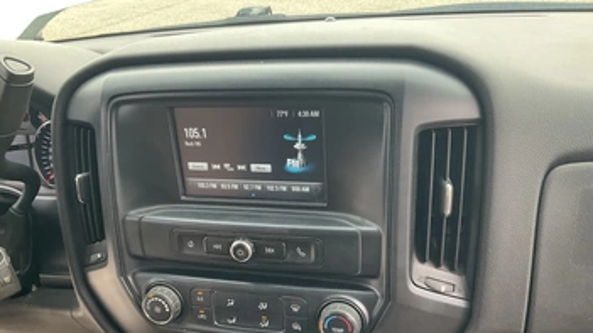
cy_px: 240
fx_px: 566
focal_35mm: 36
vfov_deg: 32.3
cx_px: 289
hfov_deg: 55.3
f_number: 1.8
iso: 64
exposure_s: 1/75
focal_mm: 3
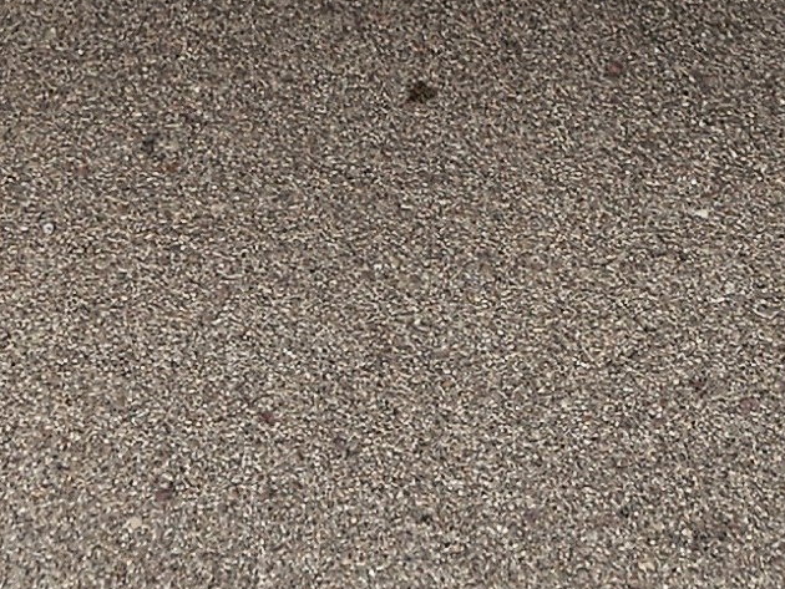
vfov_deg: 8.7
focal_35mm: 146
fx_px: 3312
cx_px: 437
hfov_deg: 13.5
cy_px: -1073
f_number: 1.8
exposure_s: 1/160
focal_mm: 5.4
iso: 25
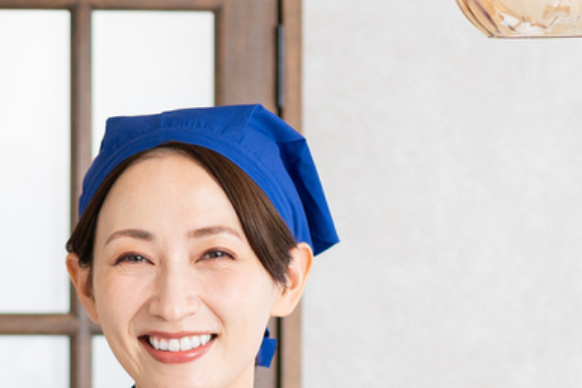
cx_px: 158
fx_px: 4702
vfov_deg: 4.7
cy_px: 547
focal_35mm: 291
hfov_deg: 7.1
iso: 250
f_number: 2.2
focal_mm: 85
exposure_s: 1/125
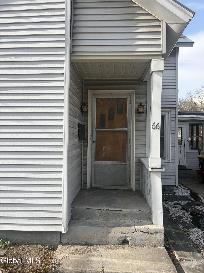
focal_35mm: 26
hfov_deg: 53.1
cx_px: 102
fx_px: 204
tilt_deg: +0.6
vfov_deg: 67.3
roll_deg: -0.8
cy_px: 136
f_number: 1.6
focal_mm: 5.96
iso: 50
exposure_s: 1/2747
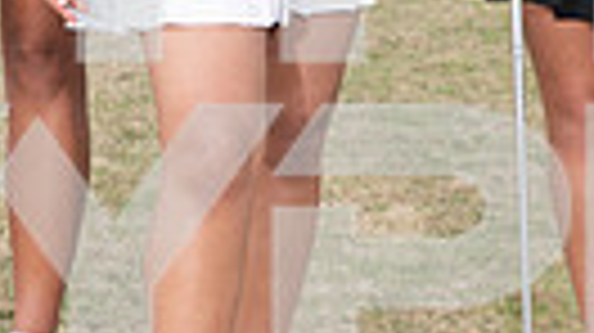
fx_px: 3085
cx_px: 230
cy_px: -72
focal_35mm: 196
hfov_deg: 11.0
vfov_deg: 6.1
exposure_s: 1/320
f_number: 6.3
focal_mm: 55
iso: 100
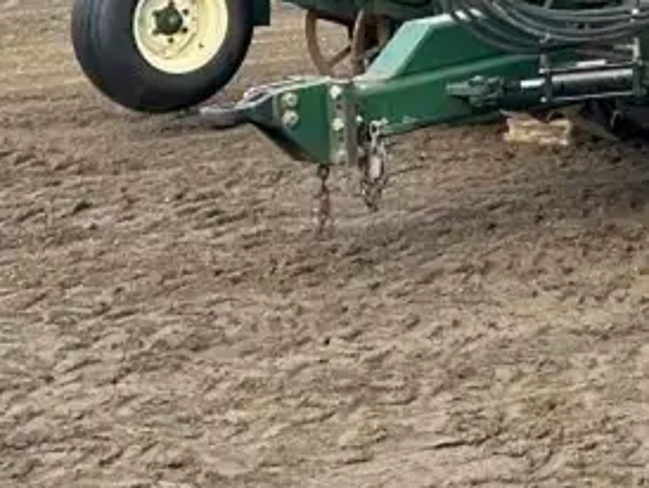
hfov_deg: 11.1
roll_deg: +1.0
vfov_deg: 8.6
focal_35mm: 168
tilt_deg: +0.7
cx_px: 1097
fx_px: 3153
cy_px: -303
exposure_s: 1/836
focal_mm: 6.86
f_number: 1.78
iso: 64
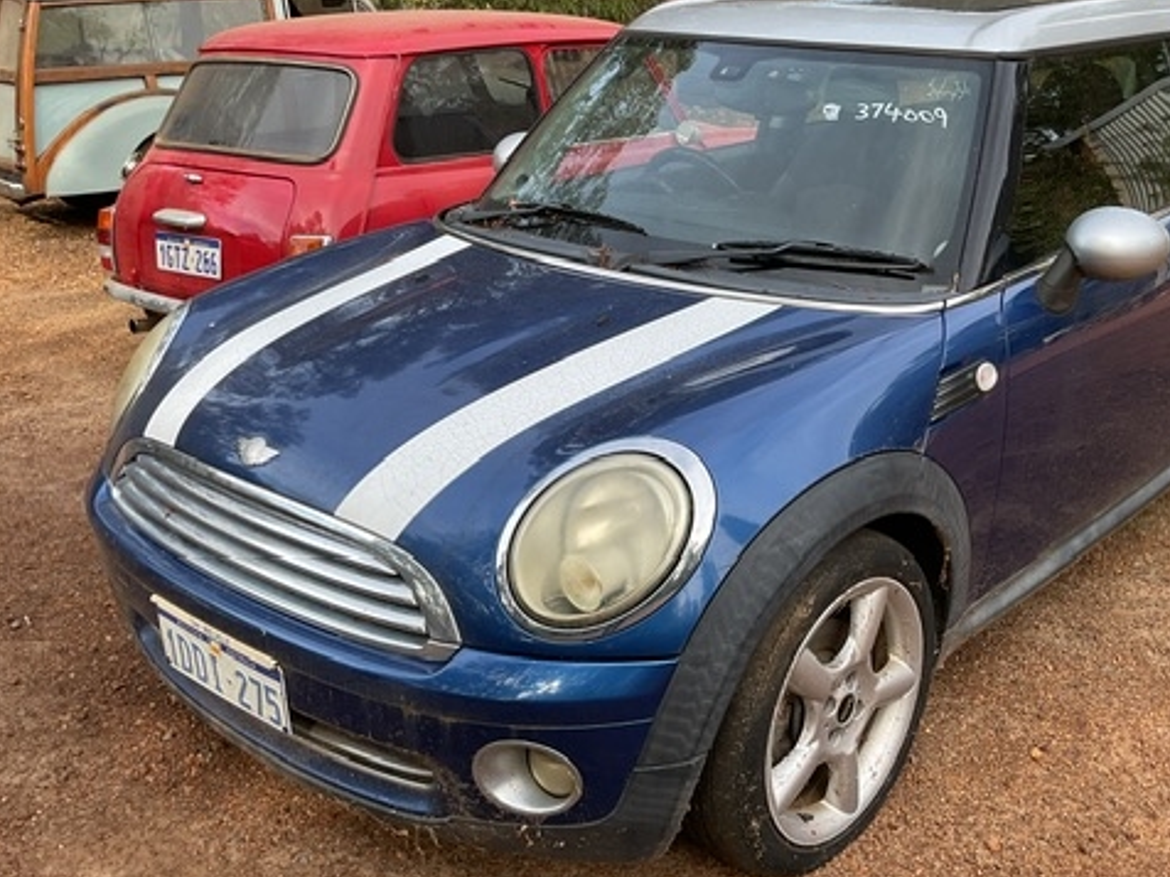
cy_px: 459
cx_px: 757
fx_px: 1318
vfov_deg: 36.8
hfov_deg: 47.3
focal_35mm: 39
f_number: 1.8
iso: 16
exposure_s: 1/262
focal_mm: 3
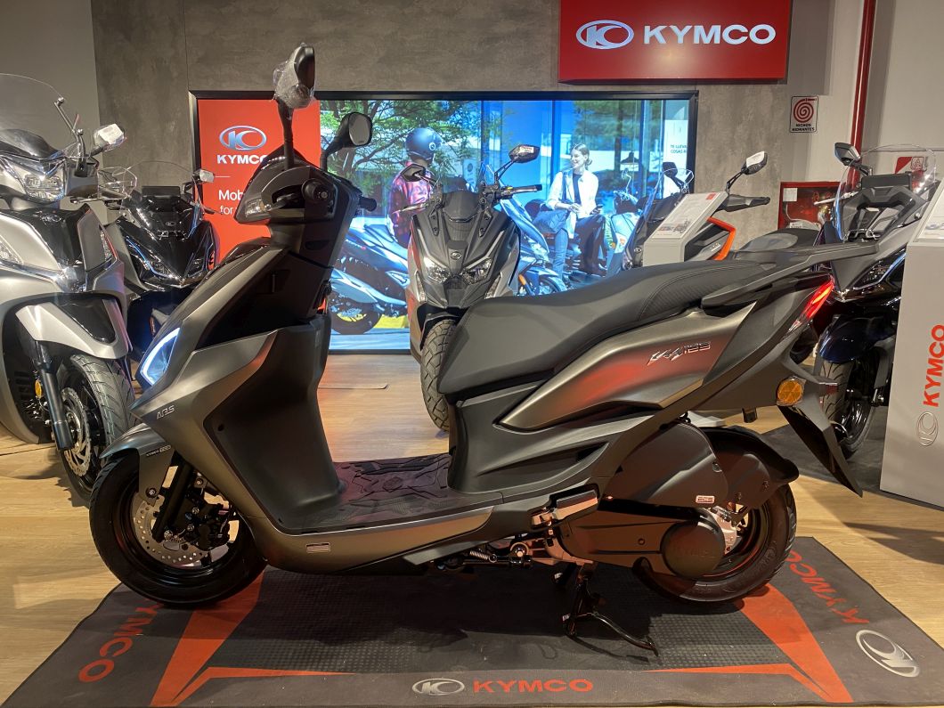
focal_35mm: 26
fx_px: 709
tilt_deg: -9.2
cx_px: 472
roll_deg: +0.0
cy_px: 354
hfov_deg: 67.3
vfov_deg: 53.1
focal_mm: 4.25
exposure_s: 1/50
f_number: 1.8
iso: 100
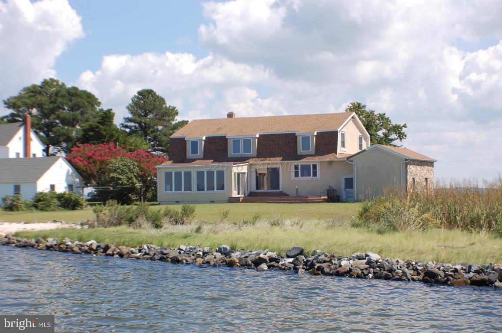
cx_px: 251
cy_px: 166
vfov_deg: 16.5
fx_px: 1149
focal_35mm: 82
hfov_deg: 24.6
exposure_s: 1/320
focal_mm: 55
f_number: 9
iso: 200
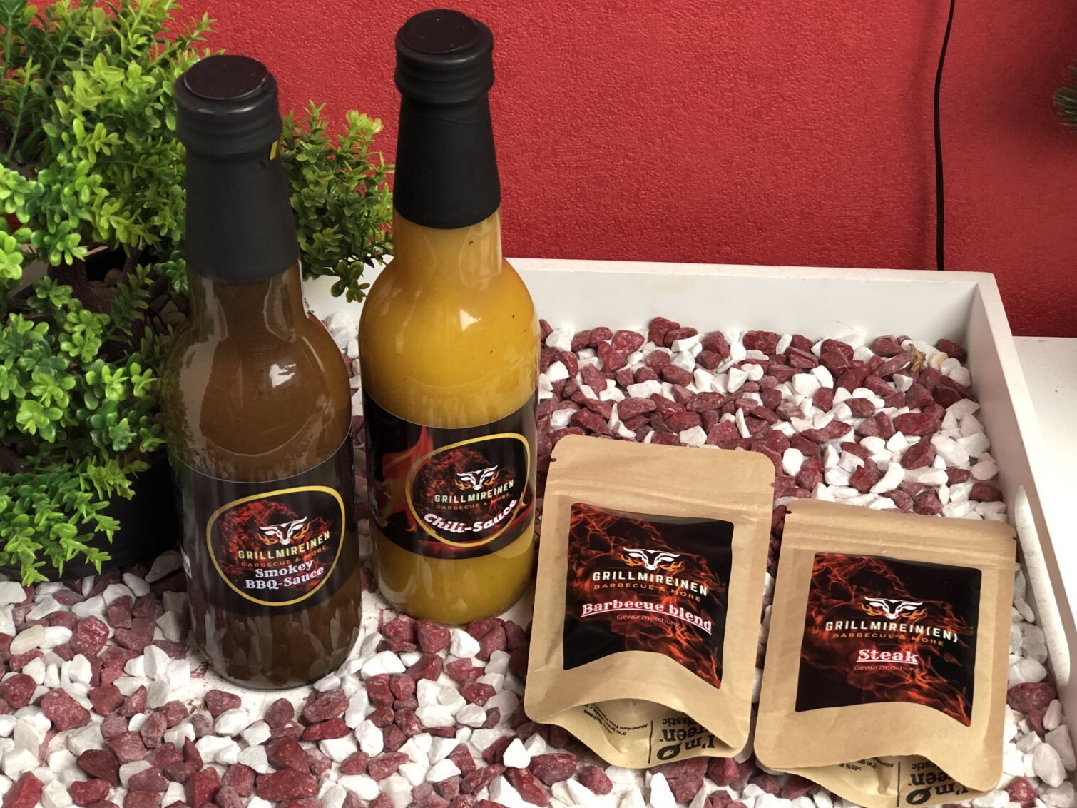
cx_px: 541
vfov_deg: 25.2
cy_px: 409
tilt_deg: -42.1
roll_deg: -1.8
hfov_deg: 33.2
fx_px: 1804
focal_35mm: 58
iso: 200
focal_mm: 6.6
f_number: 2.8
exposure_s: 1/50
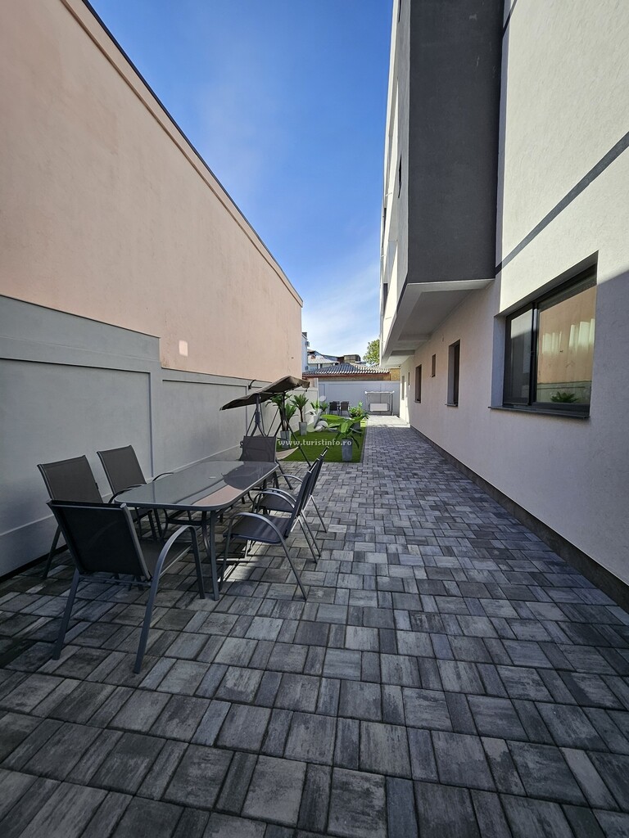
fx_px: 315
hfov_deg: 89.9
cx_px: 314
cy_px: 419
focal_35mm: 13
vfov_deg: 106.2
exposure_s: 1/758
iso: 32
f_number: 2.2
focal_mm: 1.7
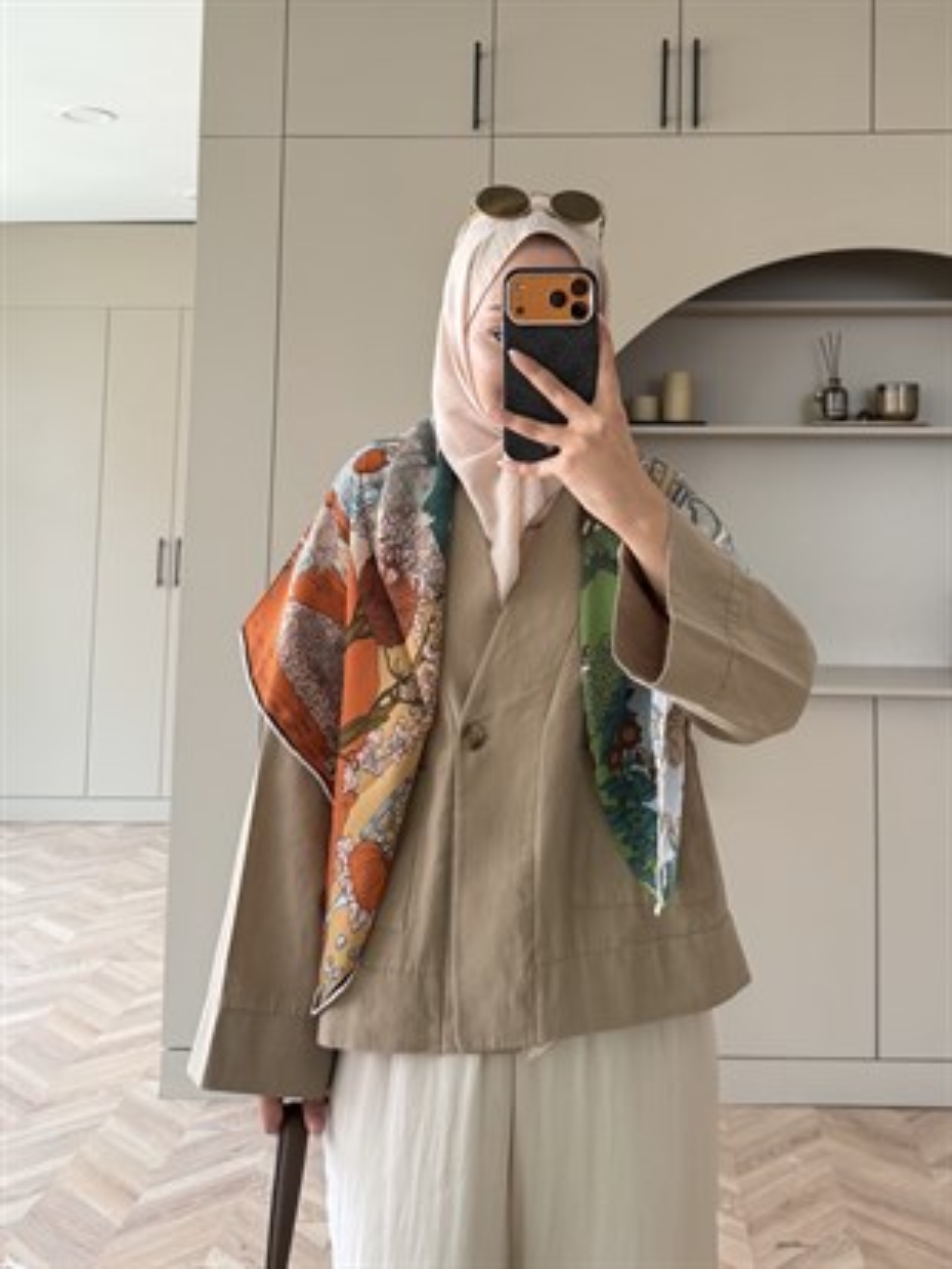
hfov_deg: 56.8
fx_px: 880
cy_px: 634
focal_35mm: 24
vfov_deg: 71.6
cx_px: 476
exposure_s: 1/121
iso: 160
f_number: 1.78
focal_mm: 6.76
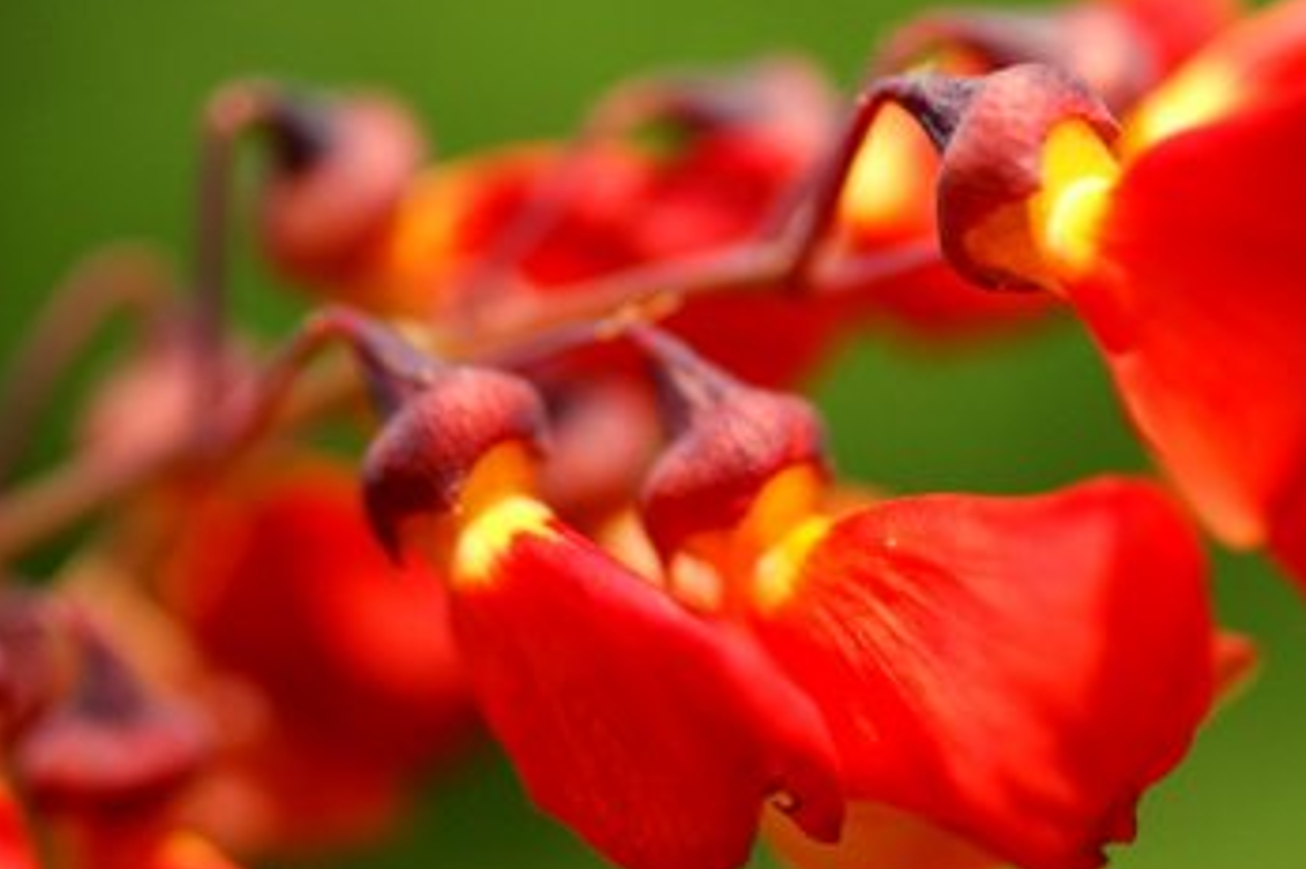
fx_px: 3916
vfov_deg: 12.7
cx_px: 933
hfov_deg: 18.8
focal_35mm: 108
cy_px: 404
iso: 400
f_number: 2.8
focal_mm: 50
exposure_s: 1/4000
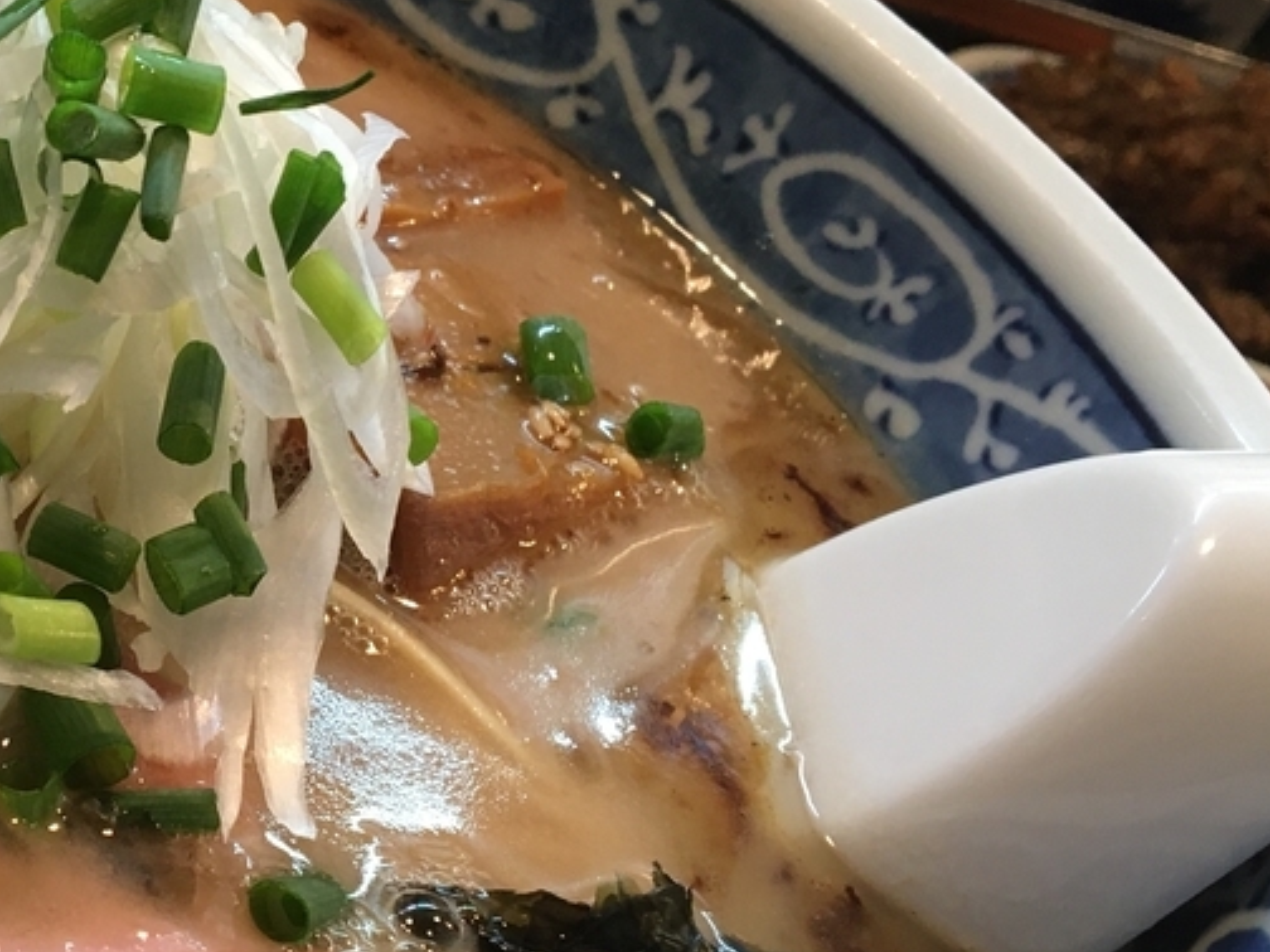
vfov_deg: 21.3
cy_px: 461
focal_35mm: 69
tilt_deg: -34.5
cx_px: 35
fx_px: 2531
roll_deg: -26.3
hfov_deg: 26.8
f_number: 2.2
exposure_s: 1/33
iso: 125
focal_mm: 4.15
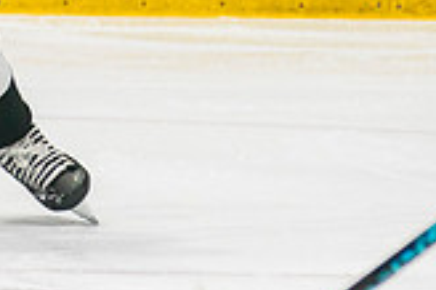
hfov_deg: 2.1
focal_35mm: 965
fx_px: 11675
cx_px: -143
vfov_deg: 1.4
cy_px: -221
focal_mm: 155
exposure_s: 1/640
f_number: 3.2
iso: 1000
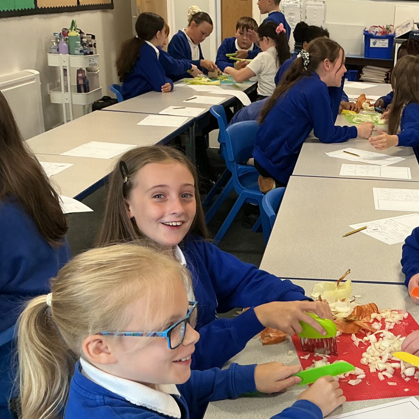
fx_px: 712
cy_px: 275
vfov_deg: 32.6
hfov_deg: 31.7
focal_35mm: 52
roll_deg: -2.7
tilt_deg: -22.4
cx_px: 350
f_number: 1.8
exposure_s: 1/60
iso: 80
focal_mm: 3
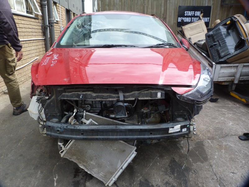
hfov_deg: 69.4
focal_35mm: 25
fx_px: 180
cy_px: 94
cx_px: 124
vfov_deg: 54.9
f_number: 4
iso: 80
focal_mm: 4.5
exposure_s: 1/160
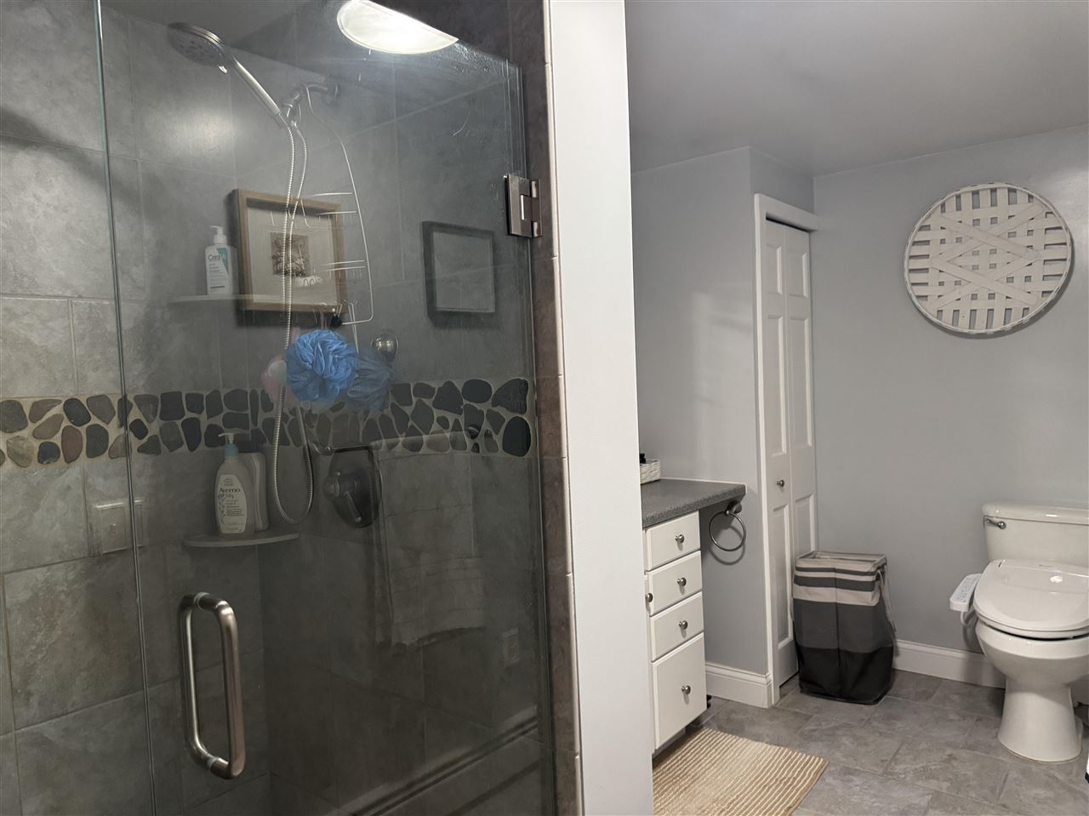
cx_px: 544
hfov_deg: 71.6
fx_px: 755
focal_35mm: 24
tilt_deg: -3.4
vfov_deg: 56.8
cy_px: 408
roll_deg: +2.8
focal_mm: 6.76
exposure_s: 1/60
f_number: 1.78
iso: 640
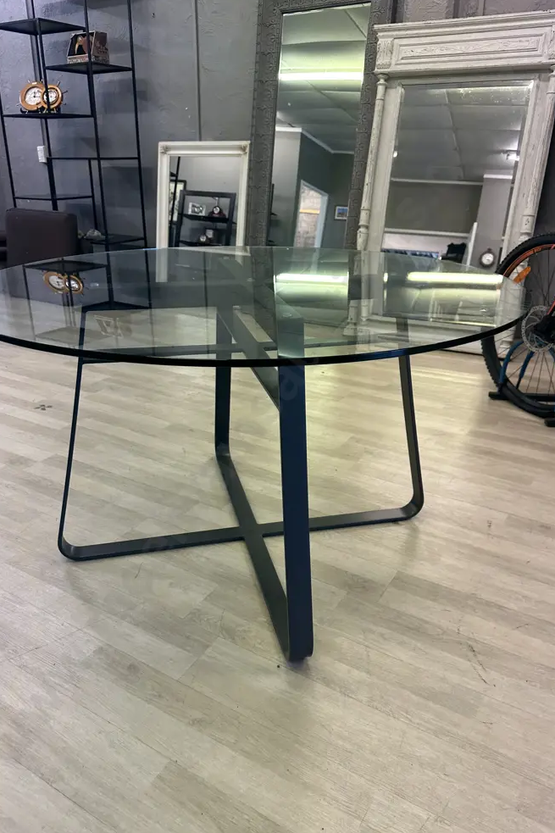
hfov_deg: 49.5
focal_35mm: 26
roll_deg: -0.1
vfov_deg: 69.4
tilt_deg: -23.2
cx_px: 259
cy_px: 416
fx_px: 601
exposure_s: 1/100
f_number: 1.78
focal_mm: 6.86
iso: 125
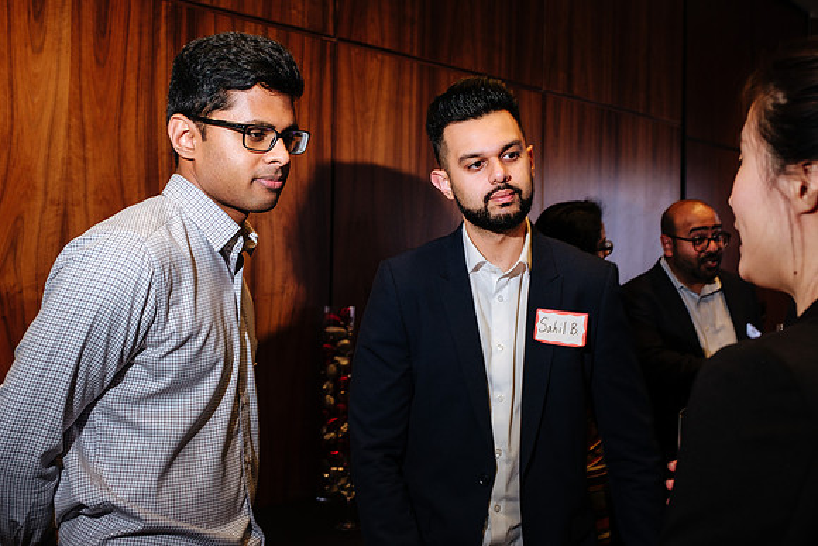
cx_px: 409
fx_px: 932
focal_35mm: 41
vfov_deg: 32.6
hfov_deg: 47.4
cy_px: 273
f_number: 4
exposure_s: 1/60
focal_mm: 27.4
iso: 640
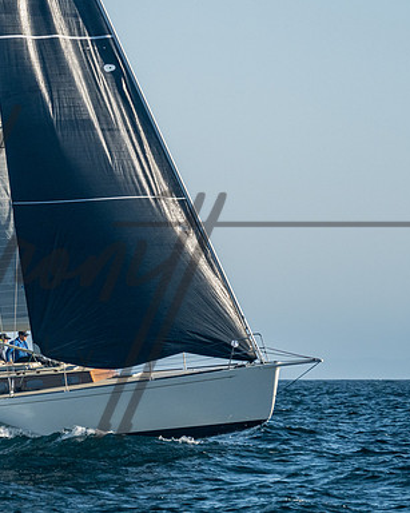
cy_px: 176
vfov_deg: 5.5
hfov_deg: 4.4
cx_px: -64
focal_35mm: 350
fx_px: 5311
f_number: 6.3
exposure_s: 1/1600
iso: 400
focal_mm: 150
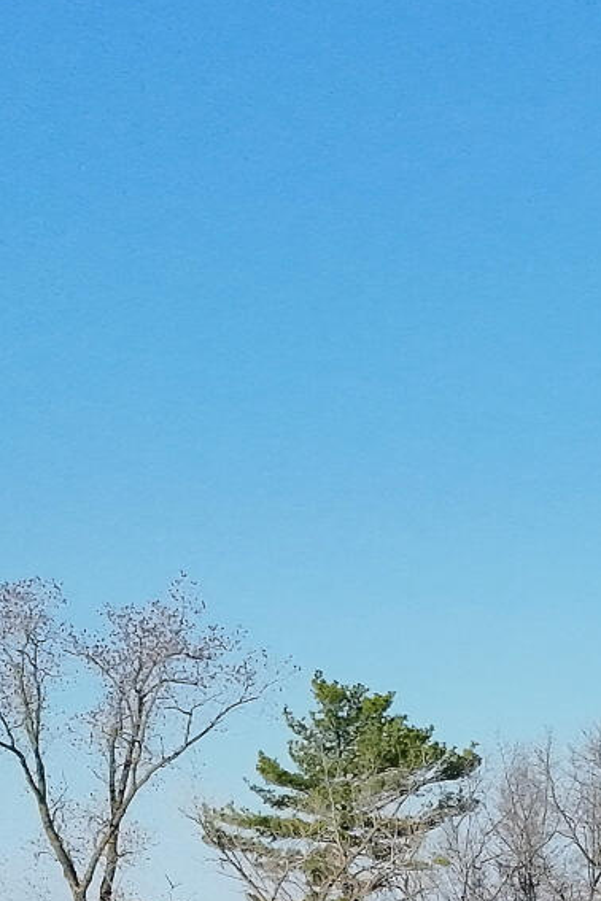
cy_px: 1462
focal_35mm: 132
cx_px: 1202
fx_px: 3305
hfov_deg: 9.7
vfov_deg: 14.2
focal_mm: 6.72
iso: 230
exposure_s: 1/4000
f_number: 1.7
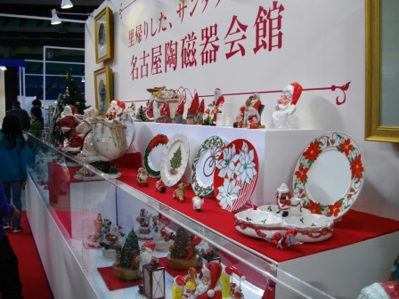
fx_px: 369
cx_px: 200
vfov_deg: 44.2
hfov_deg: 56.8
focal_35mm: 32
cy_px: 150
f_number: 2.9
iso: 140
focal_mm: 5.7
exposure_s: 1/125
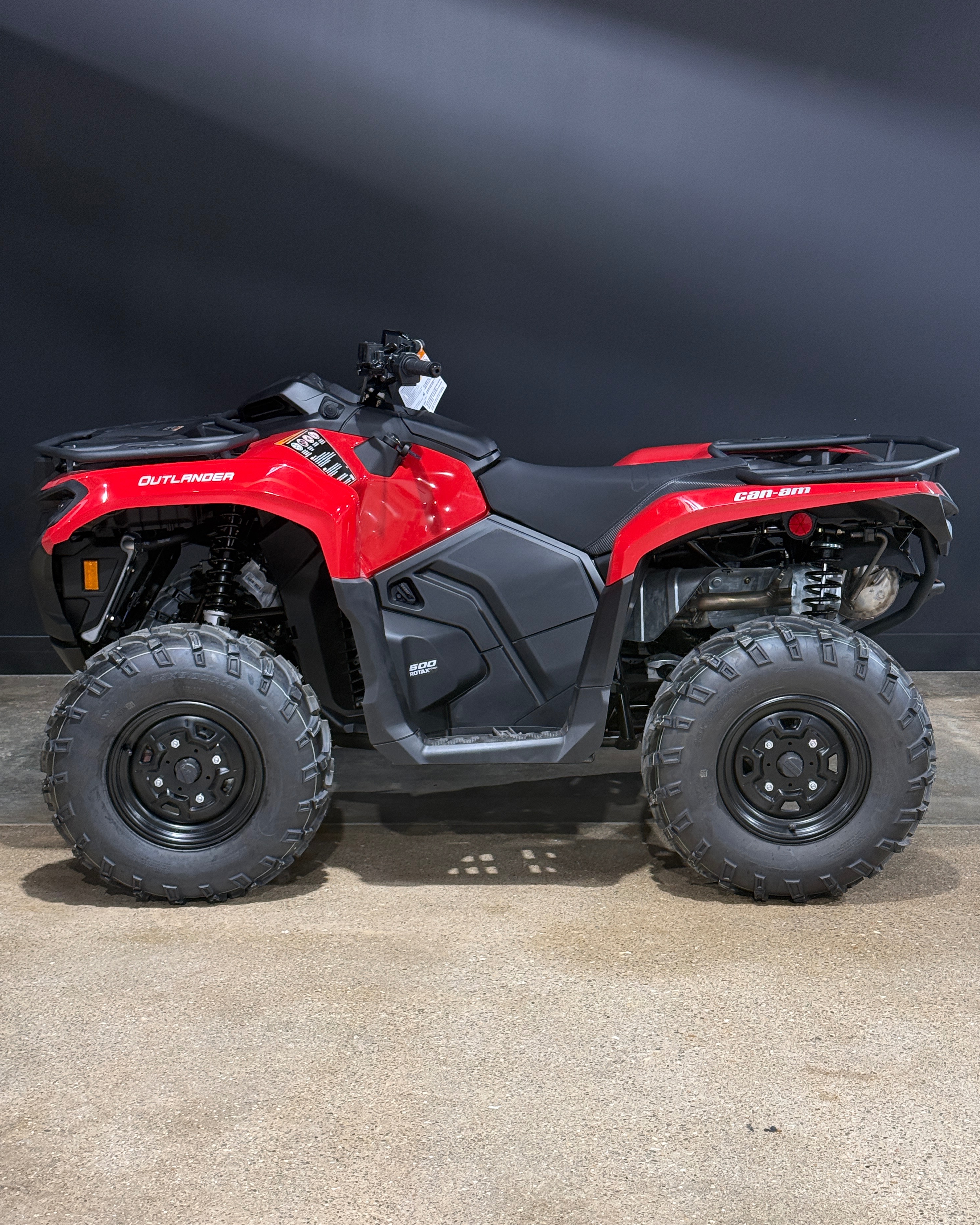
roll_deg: -1.0
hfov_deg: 29.7
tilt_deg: -11.0
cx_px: 498
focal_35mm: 51
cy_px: 654
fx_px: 1849
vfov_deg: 36.6
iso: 160
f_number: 1.78
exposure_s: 1/60
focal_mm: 6.76
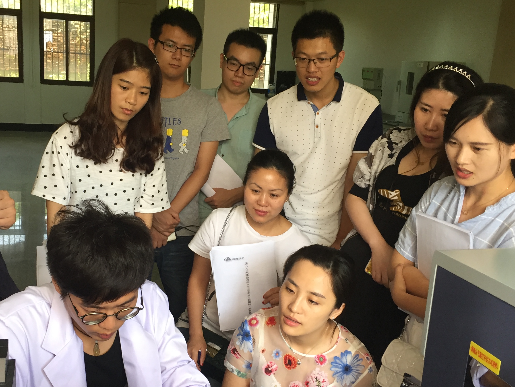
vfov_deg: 35.1
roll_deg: -2.4
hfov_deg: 45.5
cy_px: 211
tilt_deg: -13.8
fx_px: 610
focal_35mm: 41
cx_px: 207
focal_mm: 4.15
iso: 50
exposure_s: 1/33
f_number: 2.2
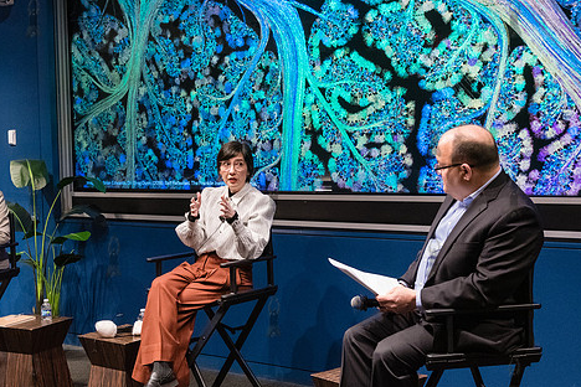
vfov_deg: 24.6
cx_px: 295
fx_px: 888
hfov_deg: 36.2
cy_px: 194
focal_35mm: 55
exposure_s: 1/200
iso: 6400
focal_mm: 40
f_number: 4
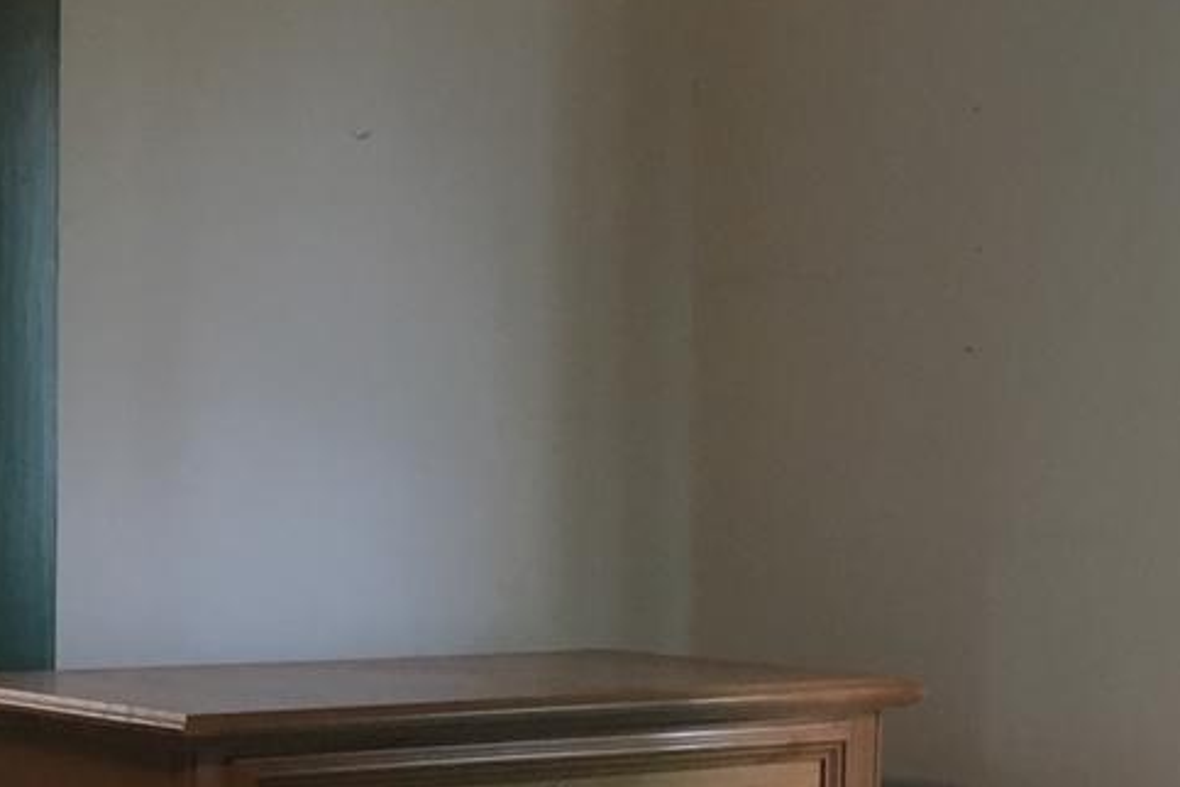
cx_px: 64
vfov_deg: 10.7
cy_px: 714
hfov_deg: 15.8
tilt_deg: -5.4
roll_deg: -1.4
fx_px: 4195
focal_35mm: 128
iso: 100
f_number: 2.2
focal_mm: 4.15
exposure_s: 1/30
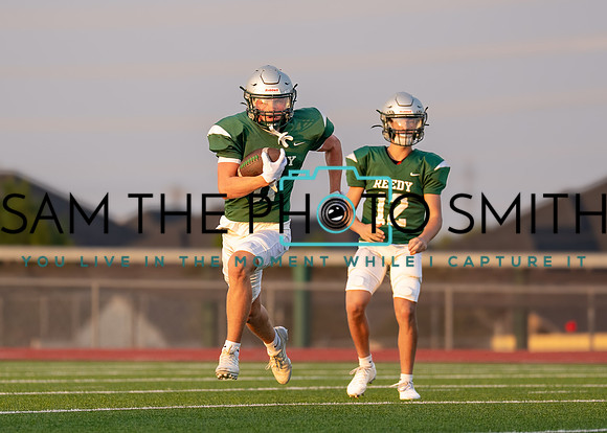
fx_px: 7035
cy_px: 260
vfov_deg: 3.5
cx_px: 275
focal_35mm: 408
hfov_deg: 4.9
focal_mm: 200
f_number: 2.8
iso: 400
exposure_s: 1/1600
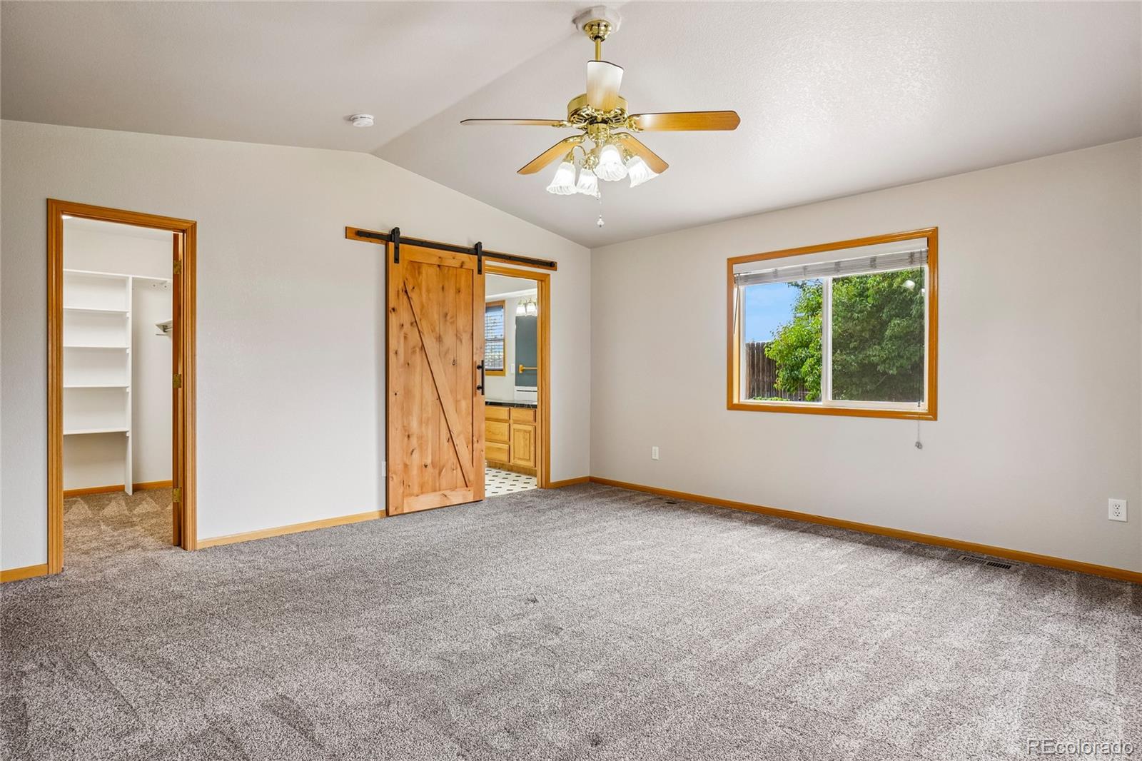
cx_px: 571
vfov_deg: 67.4
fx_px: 571
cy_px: 380
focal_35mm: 18
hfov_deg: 90.0
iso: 400
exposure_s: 1/40
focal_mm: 12
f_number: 8
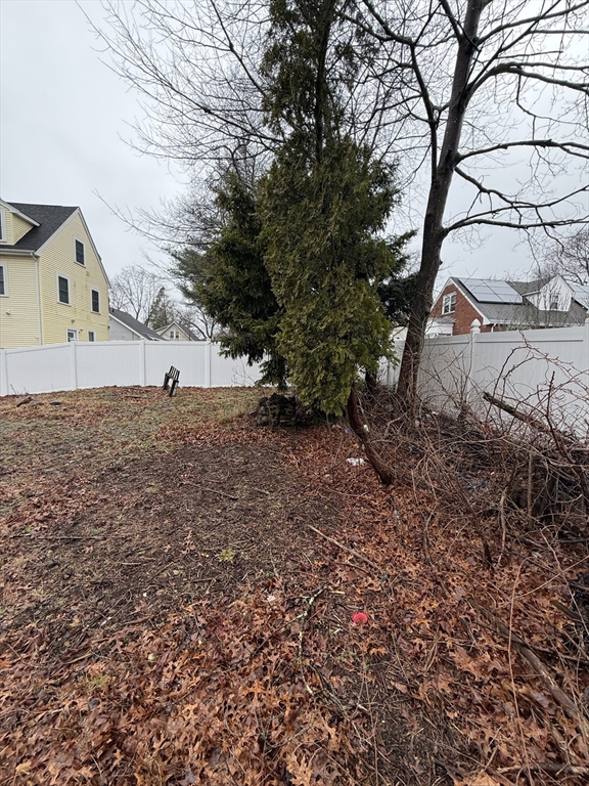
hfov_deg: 85.7
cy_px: 393
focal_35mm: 14
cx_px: 294
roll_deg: -0.5
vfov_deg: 102.1
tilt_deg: -4.7
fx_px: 318
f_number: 2.2
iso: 50
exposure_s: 1/502
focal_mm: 2.22
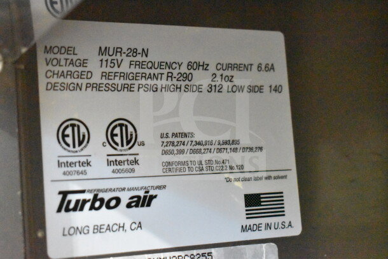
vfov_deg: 20.2
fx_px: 728
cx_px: 194
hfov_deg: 29.9
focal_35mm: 68
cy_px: 130
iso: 25600
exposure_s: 1/50
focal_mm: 45
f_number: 5
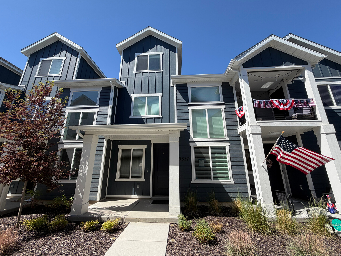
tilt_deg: +15.2
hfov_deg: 102.1
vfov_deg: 85.7
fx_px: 138
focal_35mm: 14
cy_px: 128
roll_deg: -0.8
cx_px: 170
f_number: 2.2
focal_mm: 2.22
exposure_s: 1/770
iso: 32
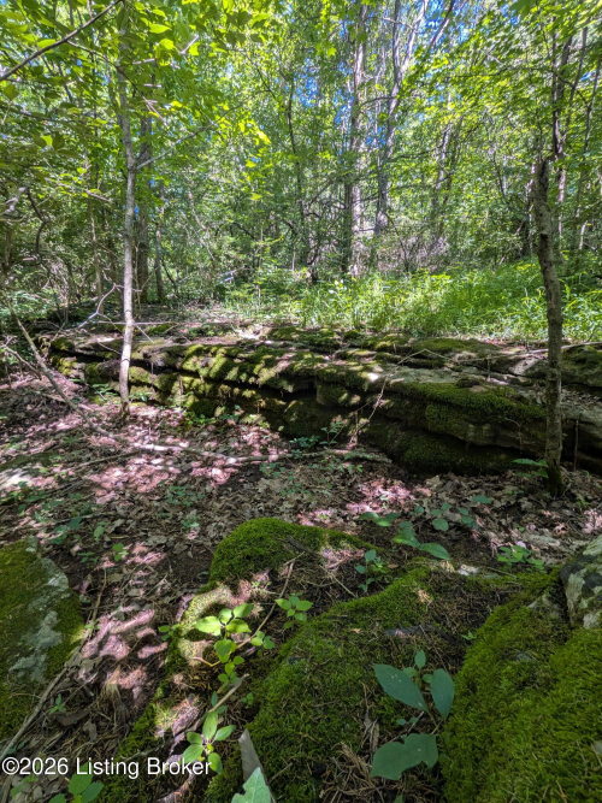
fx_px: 325
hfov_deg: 85.7
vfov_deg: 102.1
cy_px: 402
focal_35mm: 14
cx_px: 301
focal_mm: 1.83
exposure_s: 1/120
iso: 97
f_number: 2.2
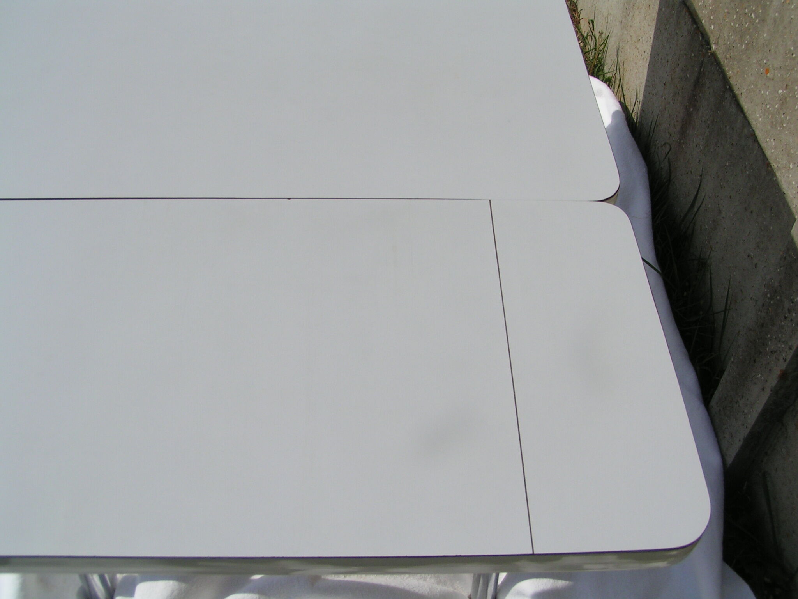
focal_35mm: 38
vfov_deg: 37.7
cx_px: 399
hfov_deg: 49.0
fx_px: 876
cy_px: 300
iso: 50
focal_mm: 5.8
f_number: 6.3
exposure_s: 1/800
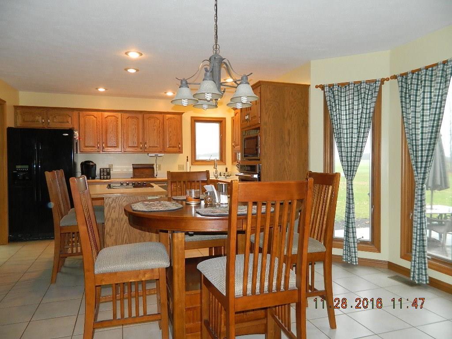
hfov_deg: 69.4
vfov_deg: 54.9
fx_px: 326
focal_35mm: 25
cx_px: 226
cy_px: 170
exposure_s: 1/30
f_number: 3.1
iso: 200
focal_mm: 4.5
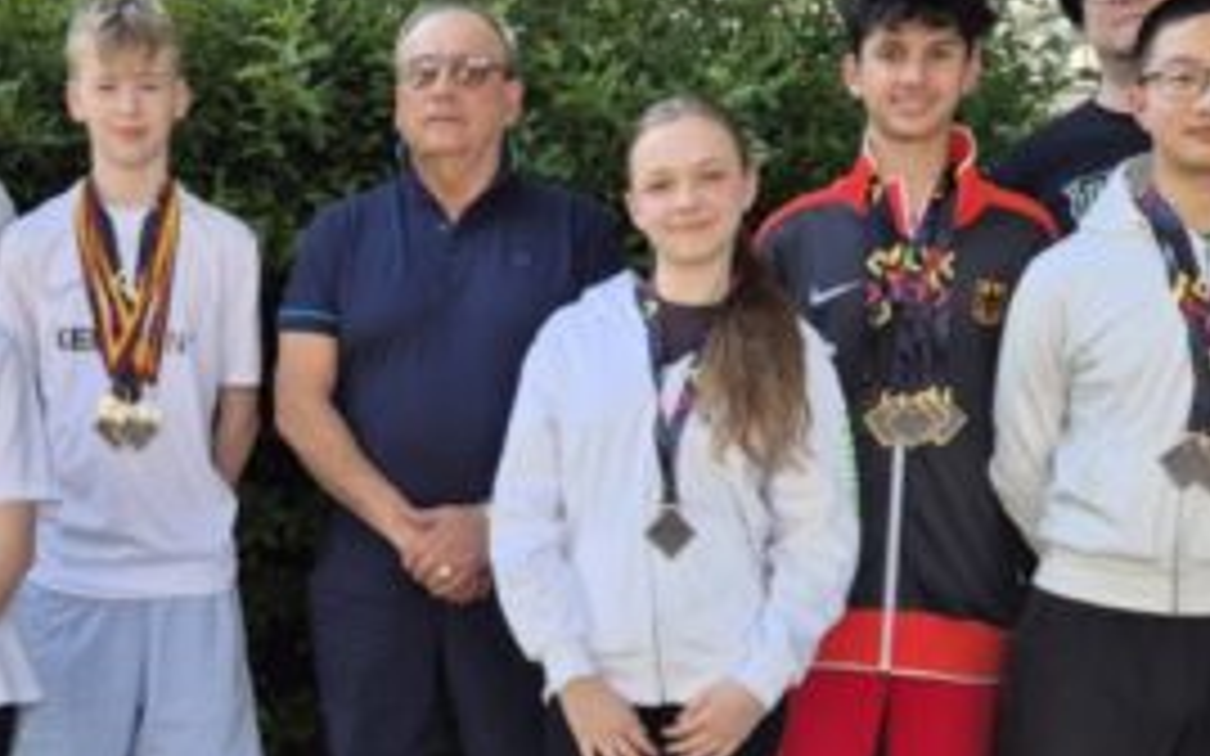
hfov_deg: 32.0
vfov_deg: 20.4
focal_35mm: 63
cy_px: 612
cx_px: 333
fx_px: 2077
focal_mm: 5.4
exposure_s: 1/180
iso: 40
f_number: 1.8
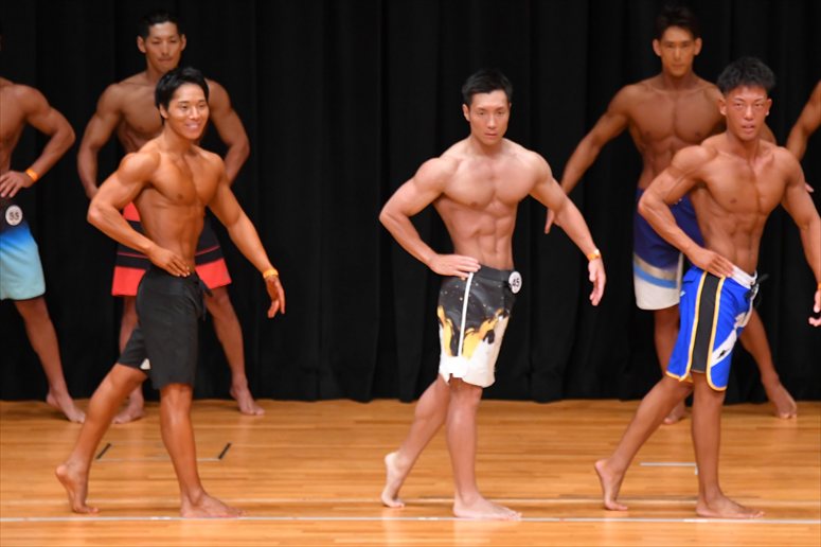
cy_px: 274
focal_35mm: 285
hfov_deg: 7.2
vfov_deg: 4.8
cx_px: 410
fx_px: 6496
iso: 4000
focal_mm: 190
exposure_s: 1/400
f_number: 5.6
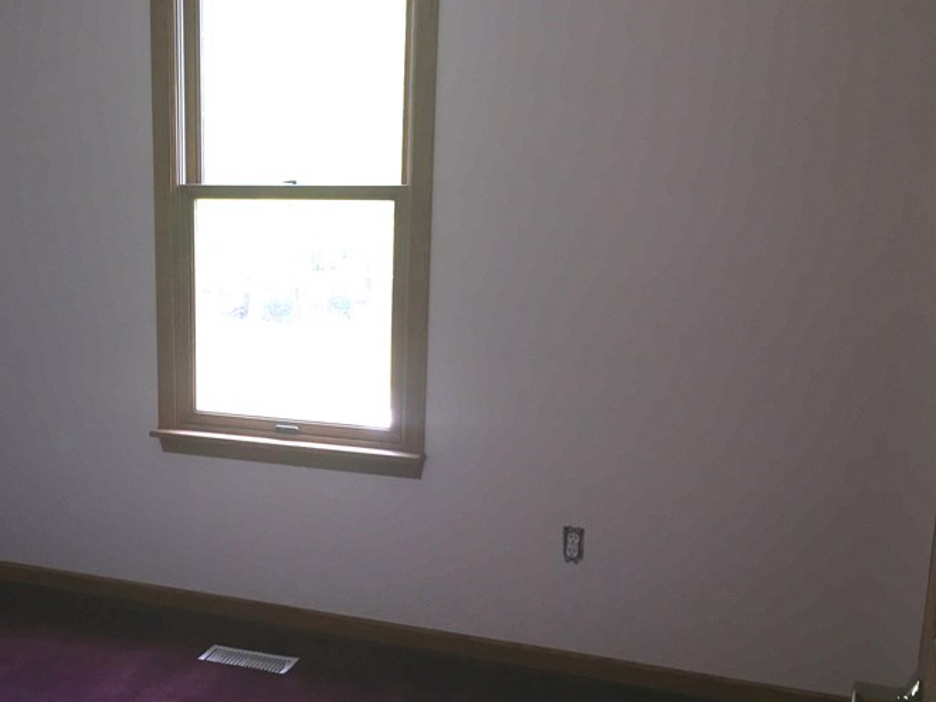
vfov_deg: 32.0
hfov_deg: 40.7
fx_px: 1217
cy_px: 441
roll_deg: -0.2
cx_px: 218
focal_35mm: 45
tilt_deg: -11.9
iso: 40
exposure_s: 1/30
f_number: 2.2
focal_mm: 4.15
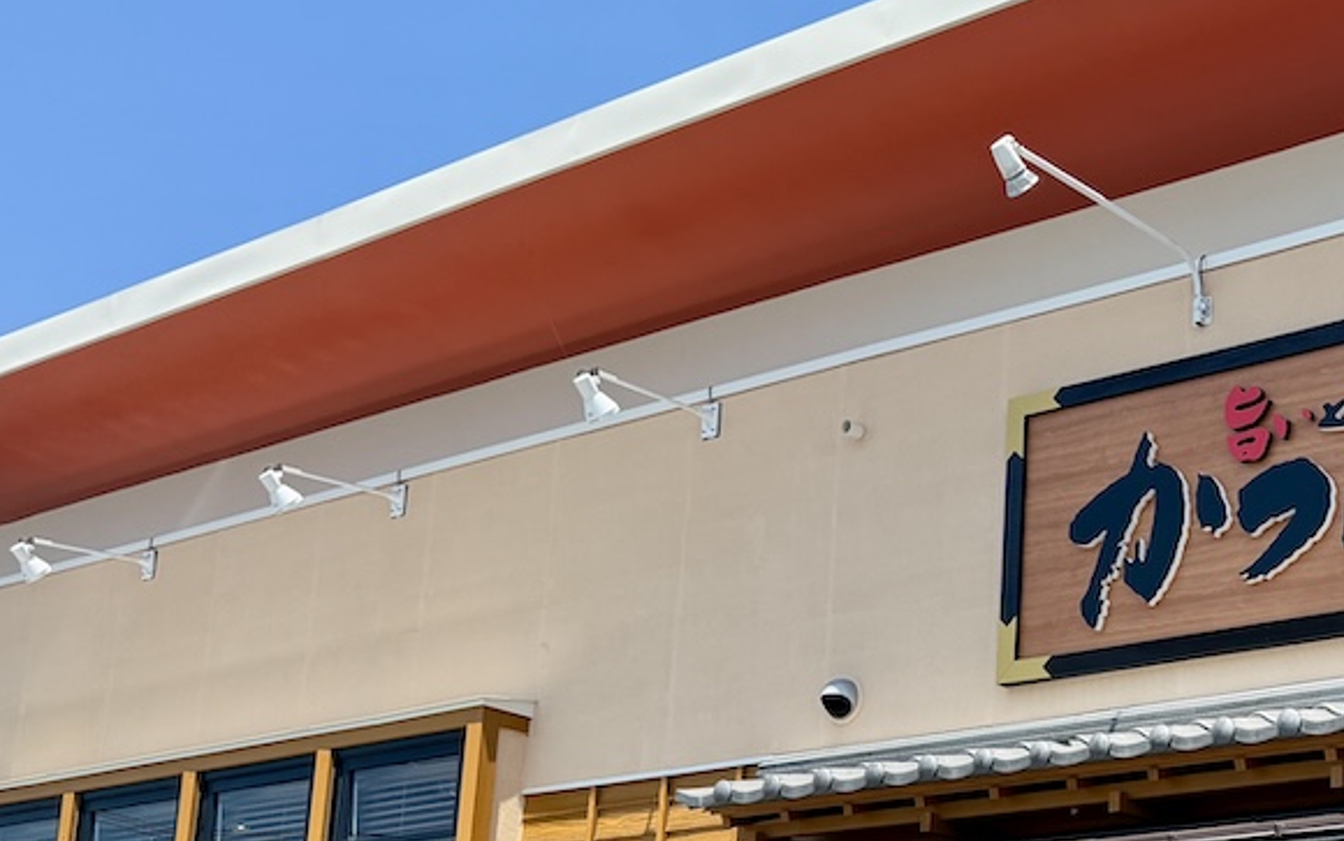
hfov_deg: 33.3
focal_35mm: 57
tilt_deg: +11.9
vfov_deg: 22.2
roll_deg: -1.3
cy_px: 761
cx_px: 1274
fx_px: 2089
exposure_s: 1/2801
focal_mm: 6.76
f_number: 1.78
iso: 100
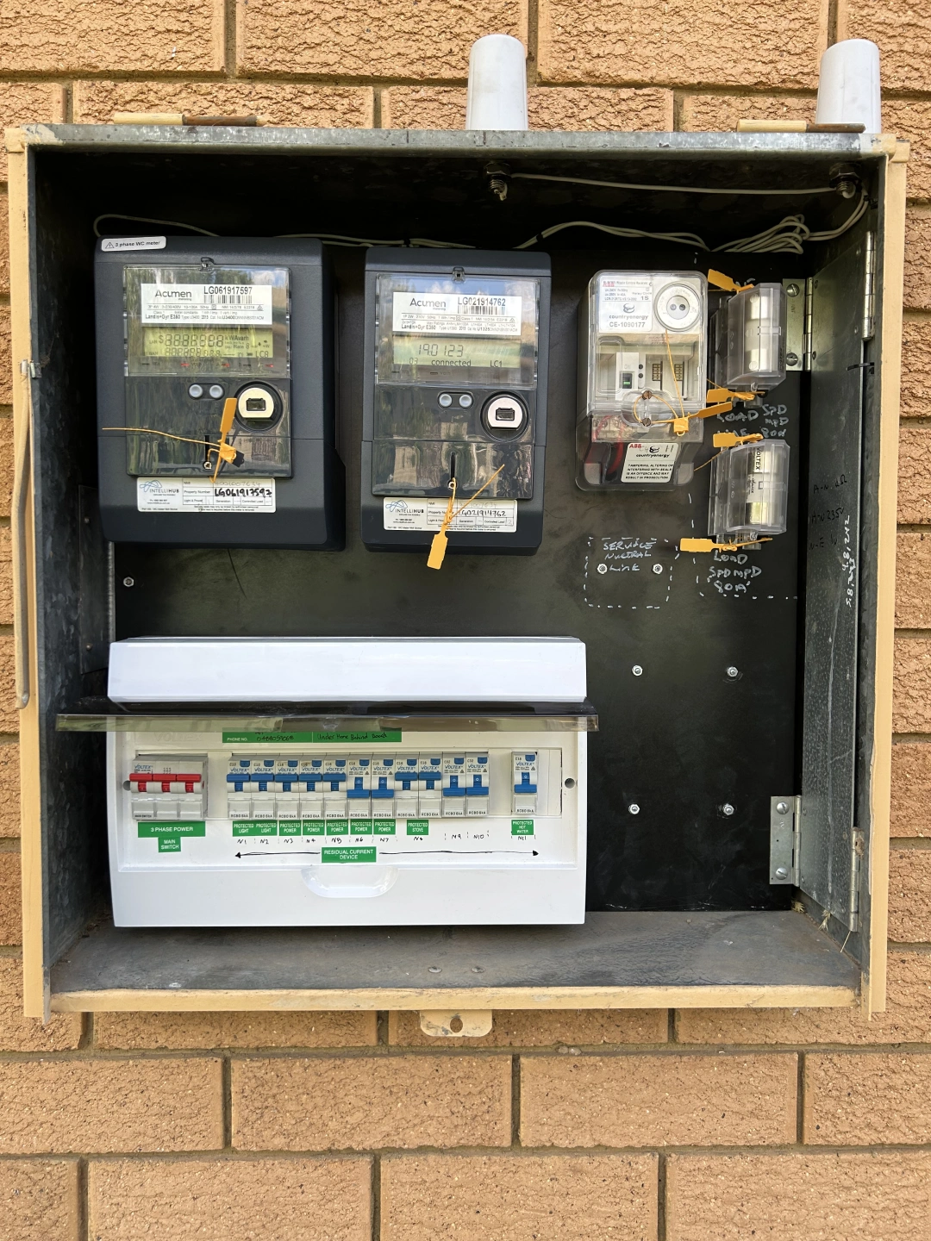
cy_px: 620
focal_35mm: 26
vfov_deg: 67.3
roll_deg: -0.1
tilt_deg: -1.0
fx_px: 932
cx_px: 466
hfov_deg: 53.1
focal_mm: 5.7
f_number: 1.5
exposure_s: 1/558
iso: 50
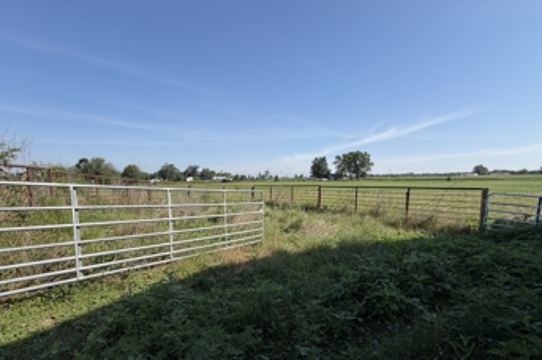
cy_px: 212
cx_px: 278
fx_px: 256
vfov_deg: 69.8
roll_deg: +1.1
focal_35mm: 17
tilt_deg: -6.7
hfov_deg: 93.3
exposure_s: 1/799
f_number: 2.2
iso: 20
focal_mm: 2.22
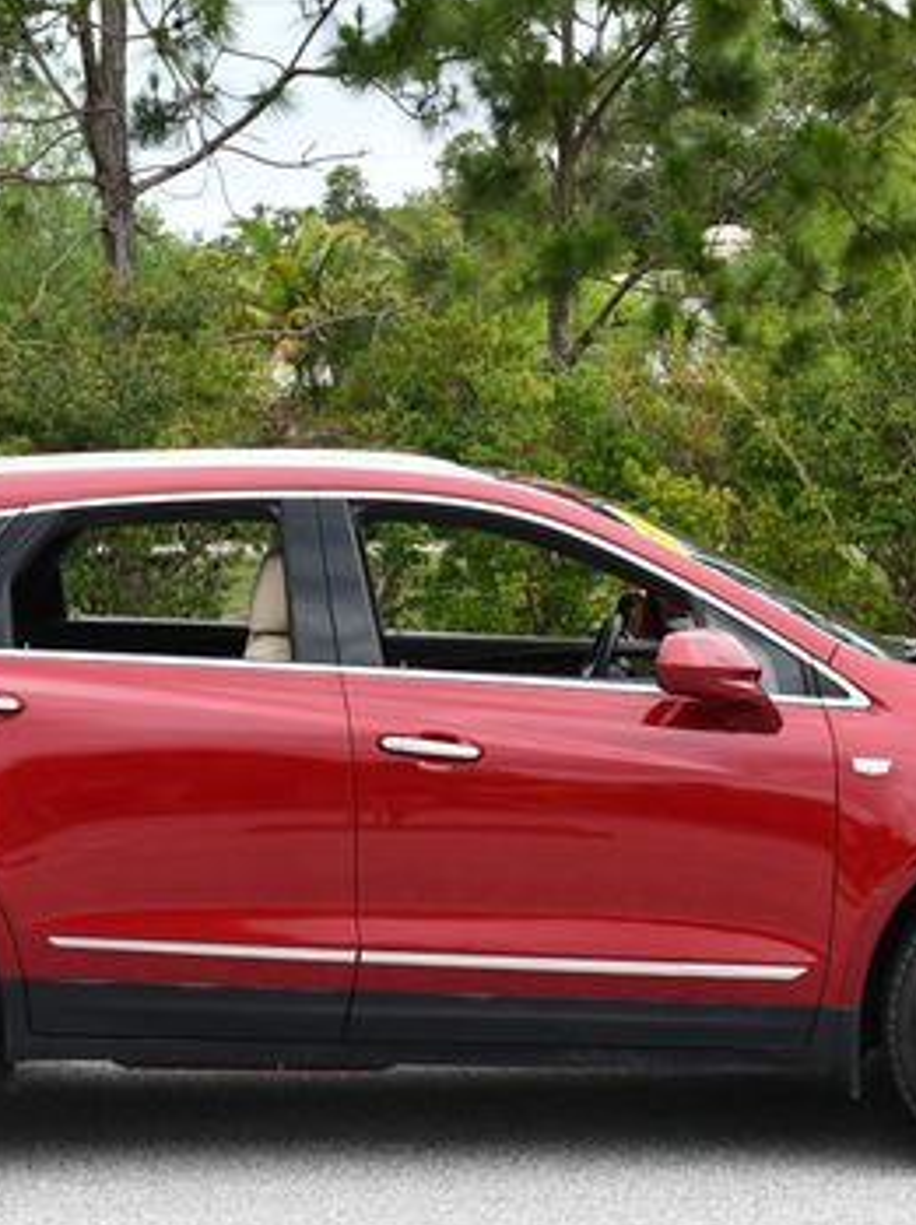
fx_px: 3747
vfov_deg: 18.6
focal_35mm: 106
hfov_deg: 13.9
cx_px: 425
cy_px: 625
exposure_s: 1/250
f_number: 7.1
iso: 200
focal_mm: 30
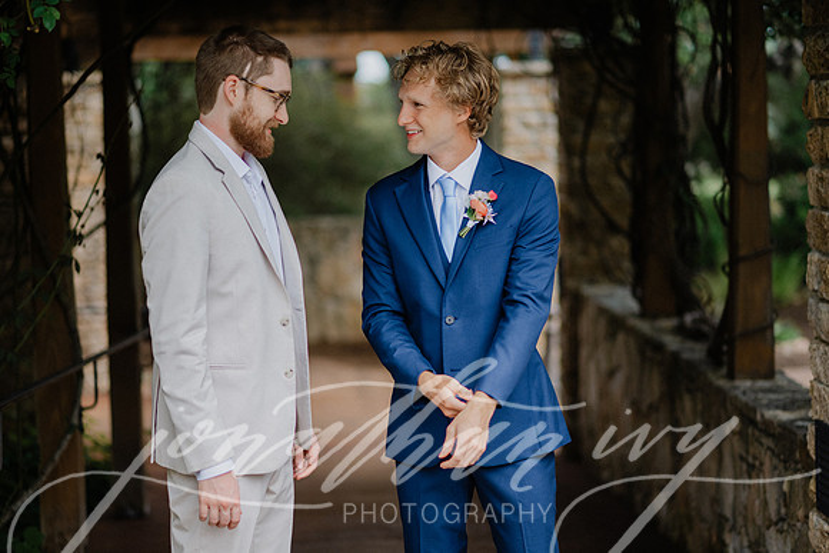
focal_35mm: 85
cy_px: 276
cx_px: 414
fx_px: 1958
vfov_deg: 16.1
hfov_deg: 23.9
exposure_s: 1/2000
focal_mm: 85
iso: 200
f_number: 2
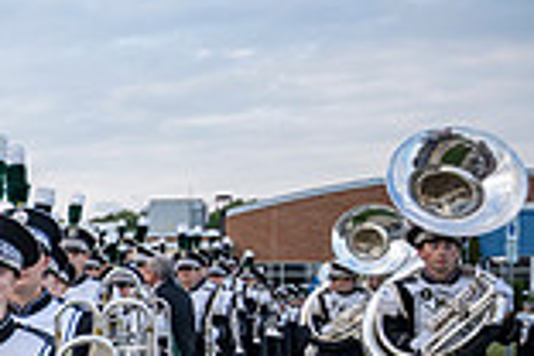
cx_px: -448
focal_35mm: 89
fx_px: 1320
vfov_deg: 15.1
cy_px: 337
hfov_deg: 17.9
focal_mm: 24
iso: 400
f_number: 4
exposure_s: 1/800
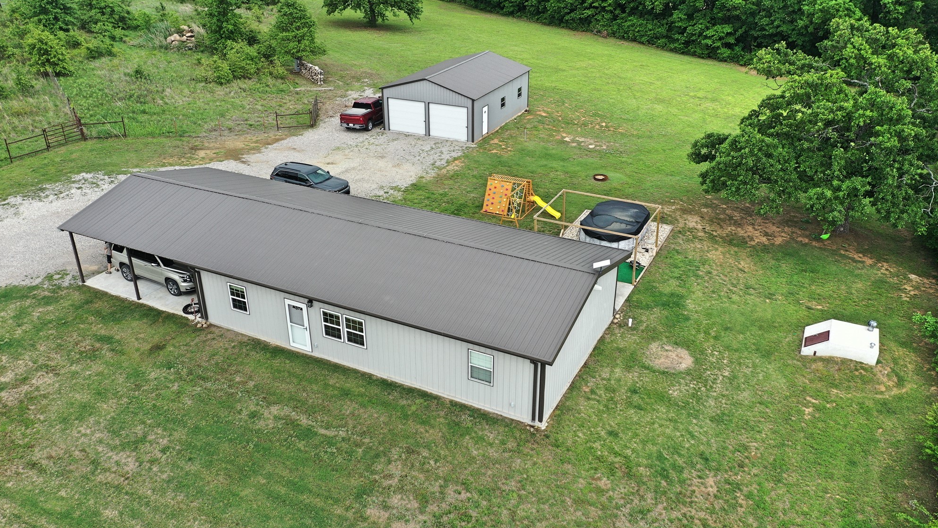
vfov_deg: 39.0
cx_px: 473
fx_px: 746
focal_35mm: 30
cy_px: 272
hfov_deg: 64.3
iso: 200
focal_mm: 10.26
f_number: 4.5
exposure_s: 1/30
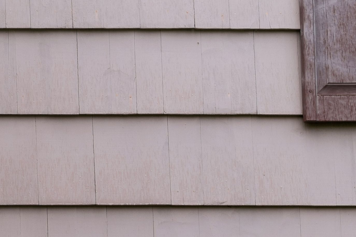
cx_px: -451
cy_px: 358
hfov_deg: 10.2
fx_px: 1780
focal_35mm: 180
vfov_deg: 7.5
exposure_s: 1/13
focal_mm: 30
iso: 32
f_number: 8
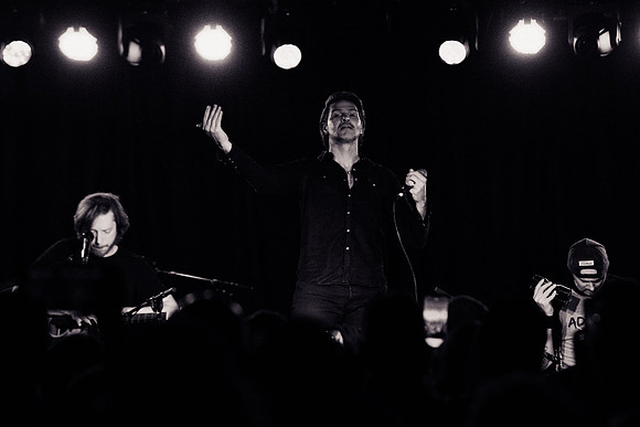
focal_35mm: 196
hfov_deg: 10.5
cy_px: 194
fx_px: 3491
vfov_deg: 7.0
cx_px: 337
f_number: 4
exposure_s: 1/640
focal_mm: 180
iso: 2500
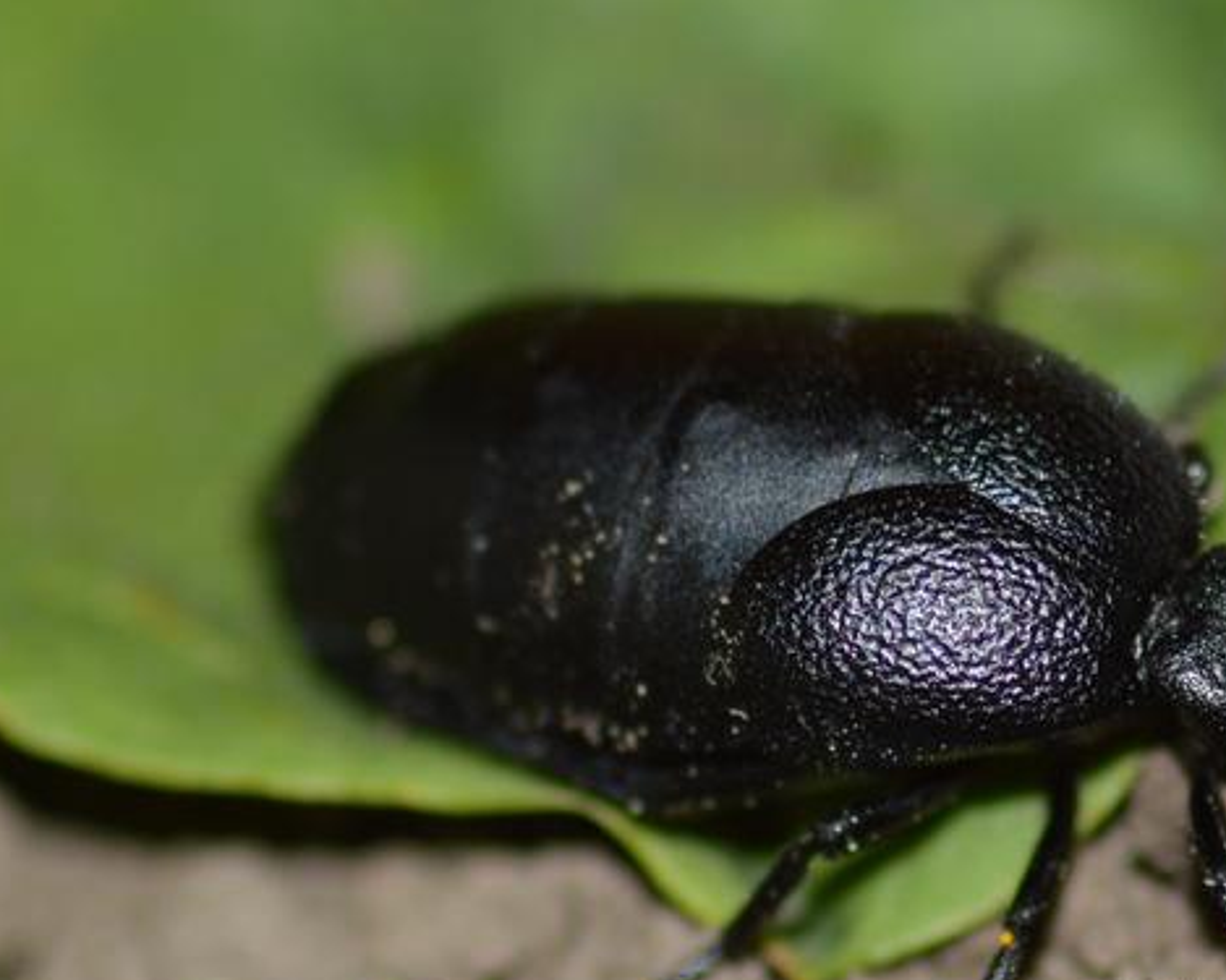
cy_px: 685
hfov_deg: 6.7
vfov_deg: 5.4
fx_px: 10448
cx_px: 1014
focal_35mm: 288
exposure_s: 1/200
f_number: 7.1
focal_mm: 100
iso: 100
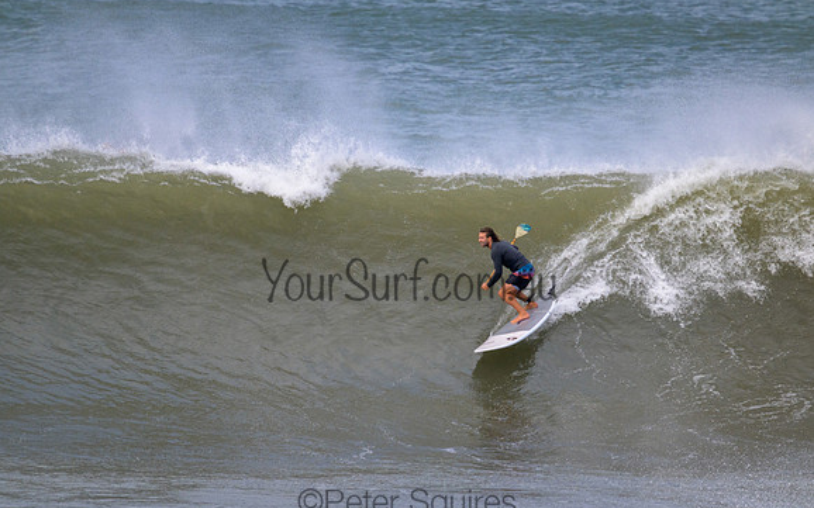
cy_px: 268
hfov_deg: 2.6
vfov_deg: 1.6
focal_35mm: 819
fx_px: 18165
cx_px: 407
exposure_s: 1/2000
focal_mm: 800
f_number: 11
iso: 1400
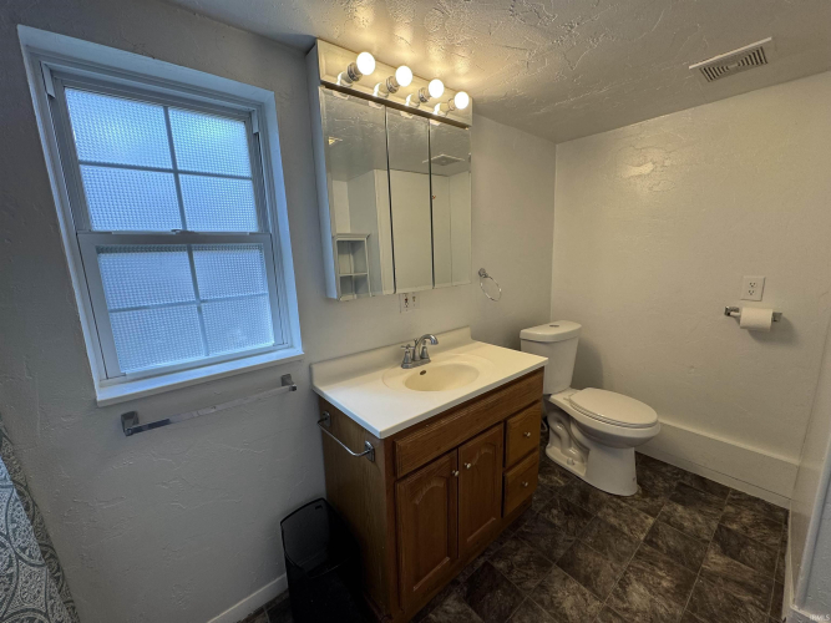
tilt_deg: -12.0
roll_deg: +0.8
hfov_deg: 102.1
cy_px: 312
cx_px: 416
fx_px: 336
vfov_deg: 85.7
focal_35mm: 14
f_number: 2.2
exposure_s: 1/120
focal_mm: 2.22
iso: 64
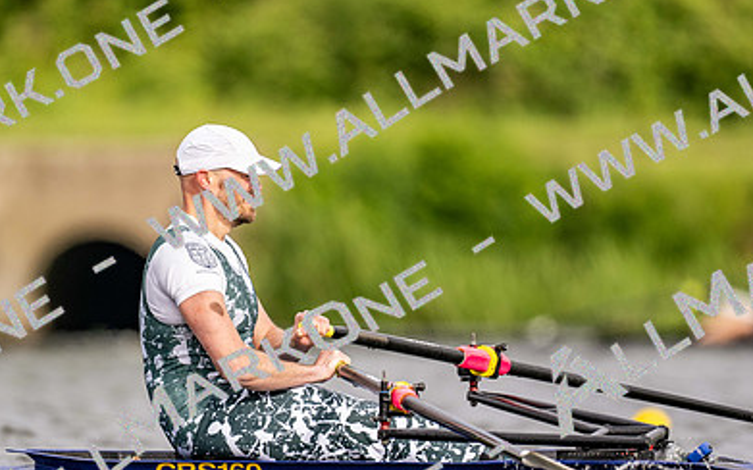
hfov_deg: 2.3
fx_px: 18605
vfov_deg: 1.4
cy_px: 255
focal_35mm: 907
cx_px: 385
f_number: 4
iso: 560
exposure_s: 1/2500
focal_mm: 600
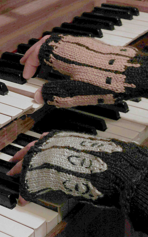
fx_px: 588
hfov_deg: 14.4
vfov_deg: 22.8
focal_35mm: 91
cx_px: 78
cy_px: 118
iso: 800
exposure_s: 1/15
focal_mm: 15.1
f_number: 5.2
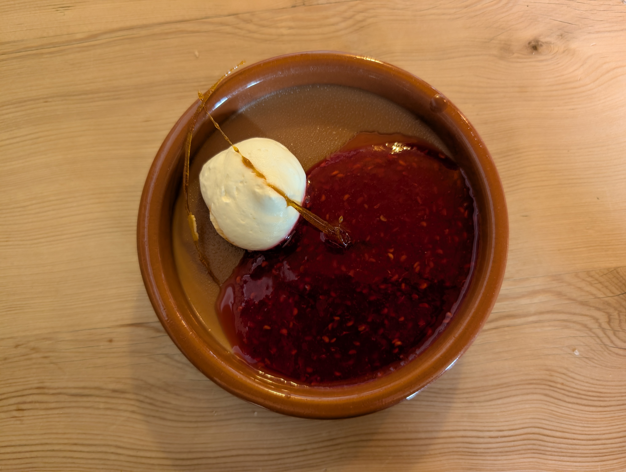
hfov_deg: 71.5
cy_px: 236
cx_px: 313
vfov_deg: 56.9
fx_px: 435
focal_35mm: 24
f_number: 1.68
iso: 350
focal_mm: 6.9
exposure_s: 1/23.8
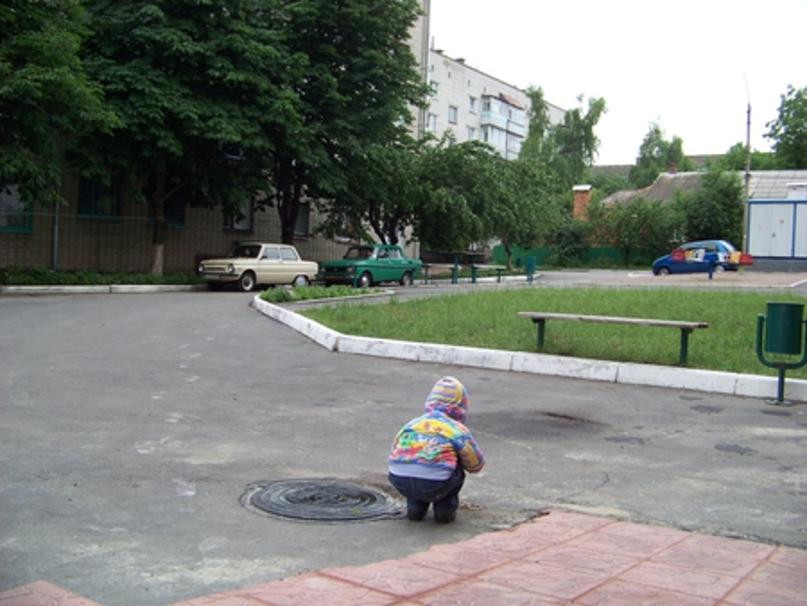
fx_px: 840
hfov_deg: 51.3
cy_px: 303
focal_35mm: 36
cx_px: 404
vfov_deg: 39.7
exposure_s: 1/250
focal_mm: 5.85
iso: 67
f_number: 2.8
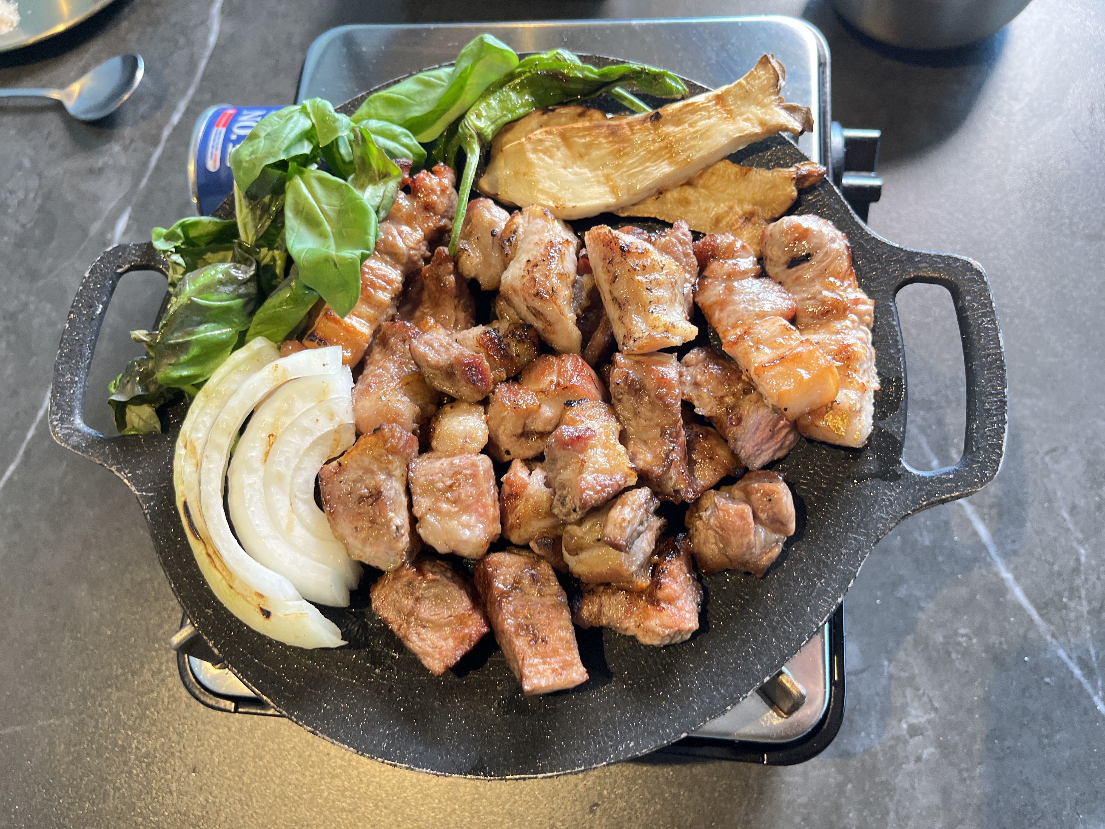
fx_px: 830
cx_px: 552
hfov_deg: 67.3
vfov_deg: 53.1
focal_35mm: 26
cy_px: 414
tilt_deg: -69.3
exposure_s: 1/60
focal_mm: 5.1
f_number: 1.6
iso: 160
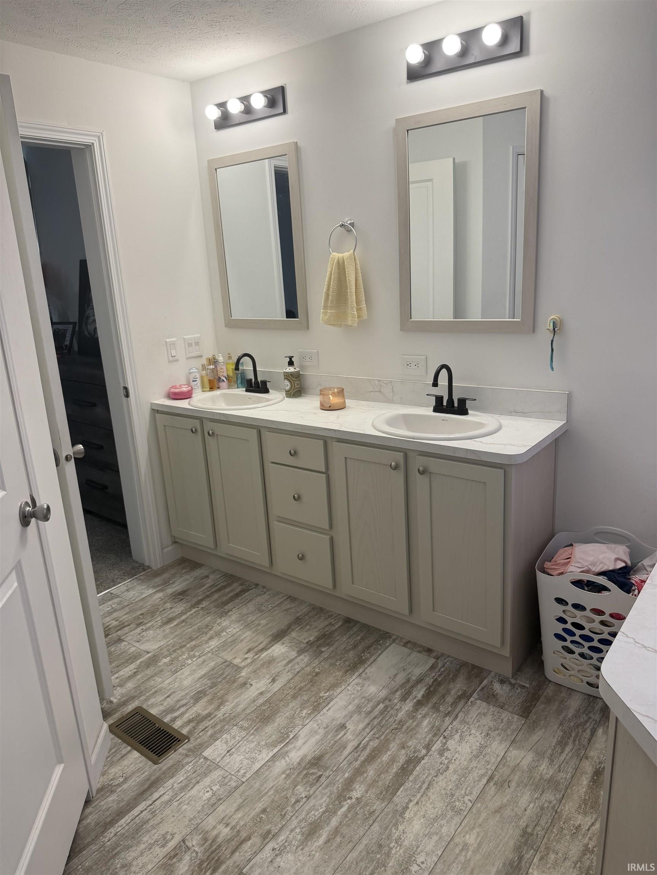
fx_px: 607
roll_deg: +1.2
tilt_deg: -12.9
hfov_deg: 56.8
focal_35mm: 24
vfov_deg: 71.6
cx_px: 328
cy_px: 438
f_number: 1.78
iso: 64
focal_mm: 6.76
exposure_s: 1/127
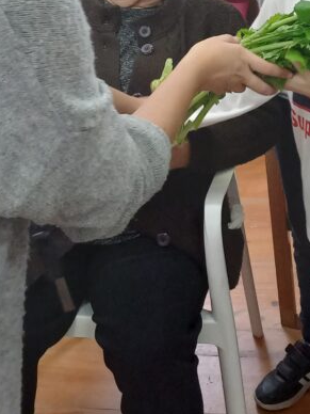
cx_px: 164
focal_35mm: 66
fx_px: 788
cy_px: 23
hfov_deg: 22.3
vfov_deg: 28.0
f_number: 1.8
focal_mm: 4.65
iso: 400
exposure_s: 1/33
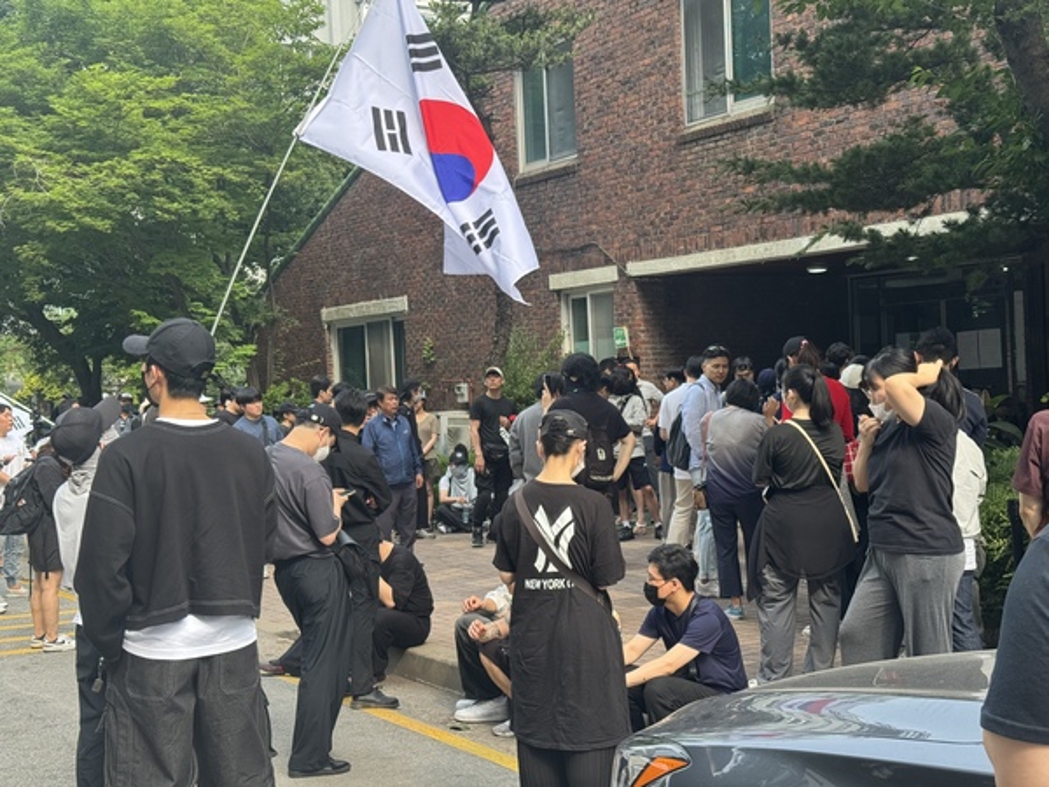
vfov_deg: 30.3
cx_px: 524
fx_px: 1455
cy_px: 394
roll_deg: +2.5
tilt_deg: +0.6
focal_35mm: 48
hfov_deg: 39.7
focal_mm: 6.76
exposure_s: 1/527
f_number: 1.78
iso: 64
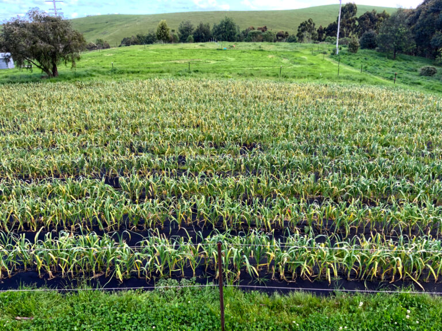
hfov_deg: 61.7
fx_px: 370
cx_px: 221
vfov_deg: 48.2
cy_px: 166
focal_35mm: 29
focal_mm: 3
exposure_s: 1/154
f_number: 1.8
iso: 16
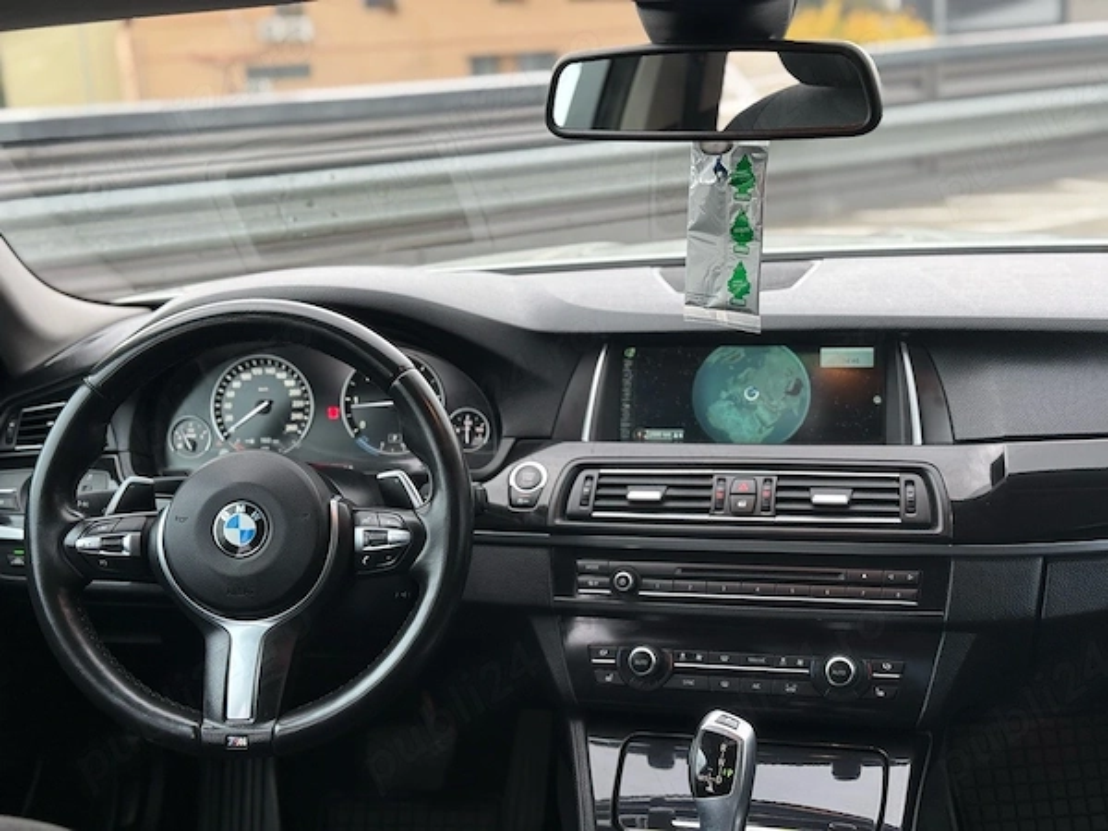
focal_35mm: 48
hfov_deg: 39.7
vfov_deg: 30.3
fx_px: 1536
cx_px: 554
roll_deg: +3.5
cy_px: 416
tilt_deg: -12.9
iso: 80
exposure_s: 1/139
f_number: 1.78
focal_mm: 6.76
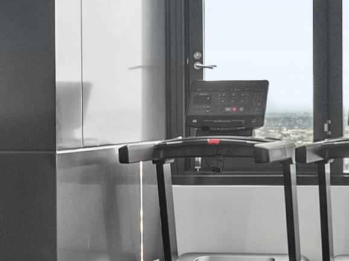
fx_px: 1139
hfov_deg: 17.2
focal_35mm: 113
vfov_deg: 13.1
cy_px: 133
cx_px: 304
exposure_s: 1/80
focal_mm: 16
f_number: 2.8
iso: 500
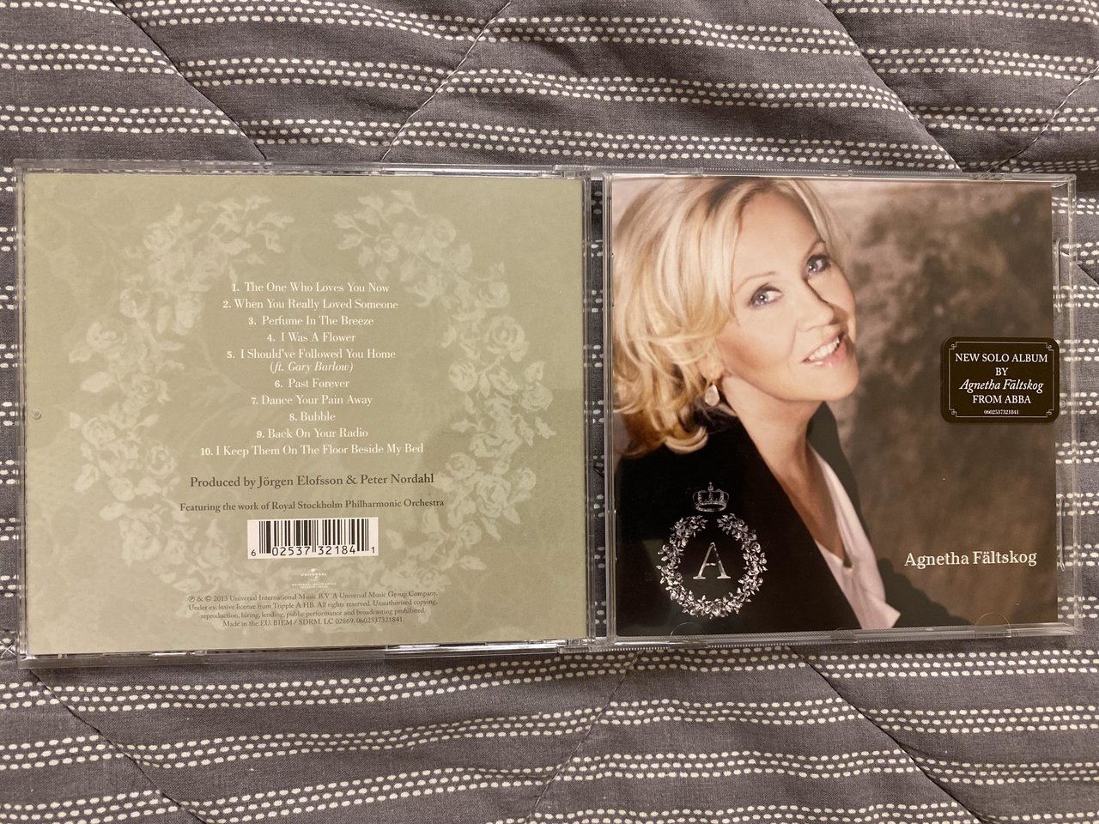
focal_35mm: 26
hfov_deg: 67.3
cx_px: 550
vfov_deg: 53.1
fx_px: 825
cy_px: 412
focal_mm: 4.25
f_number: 1.8
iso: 160
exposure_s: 1/50
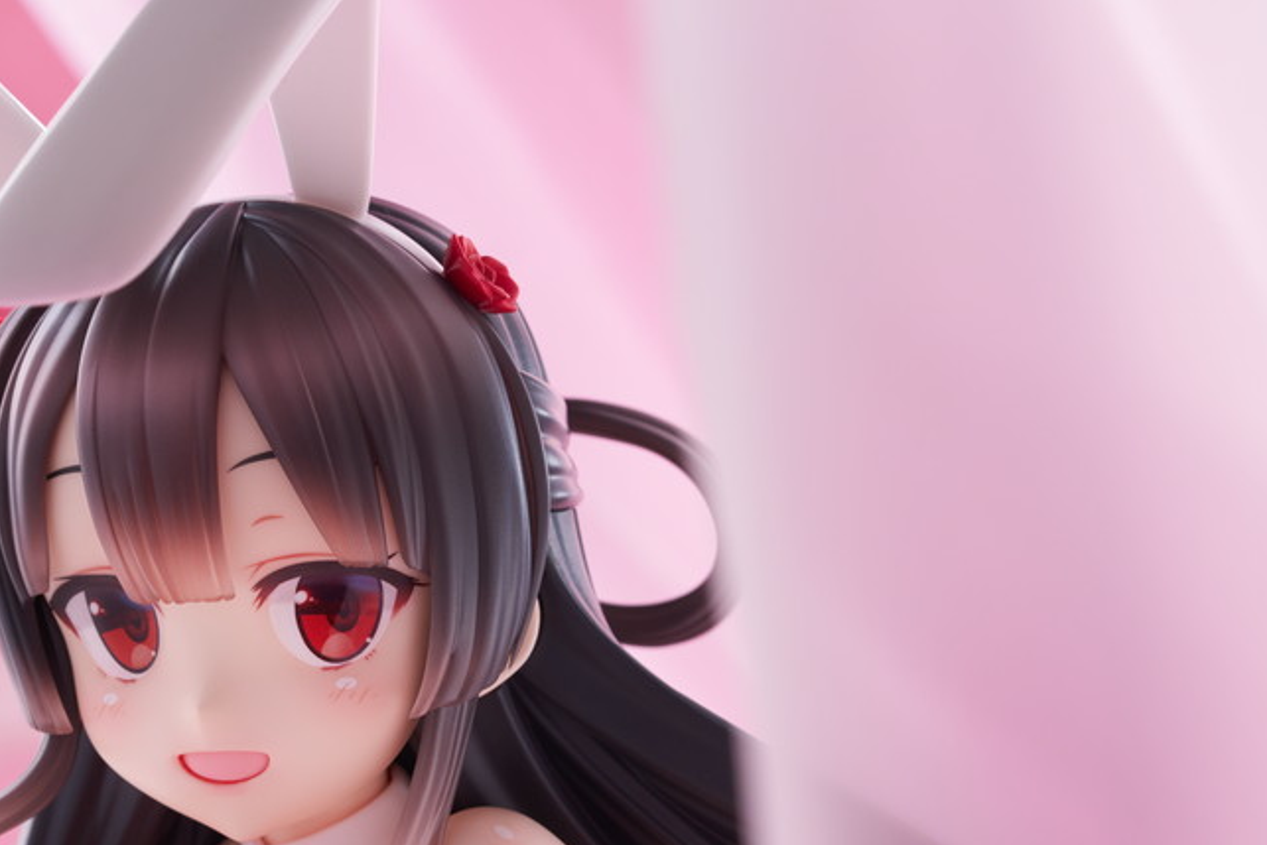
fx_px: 5914
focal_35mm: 168
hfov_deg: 12.2
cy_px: 770
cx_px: 422
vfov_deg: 8.1
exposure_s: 1/125
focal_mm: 90
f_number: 8
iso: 250
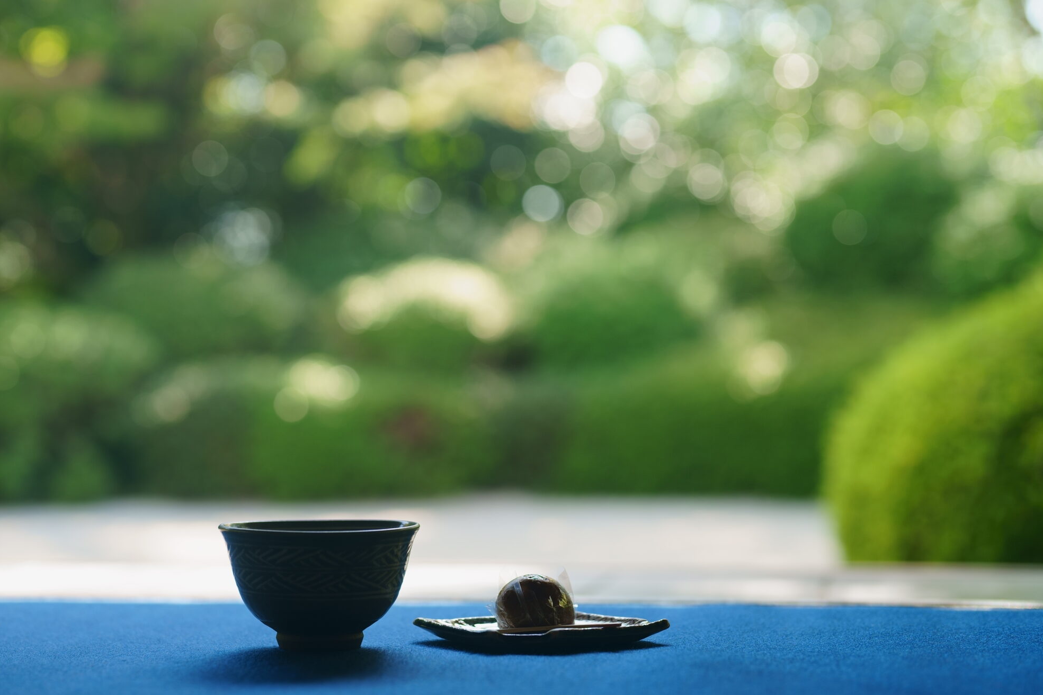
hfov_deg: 30.8
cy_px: 270
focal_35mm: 65
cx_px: 397
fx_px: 1883
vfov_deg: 20.9
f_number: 2
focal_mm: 50
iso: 100
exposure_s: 1/125
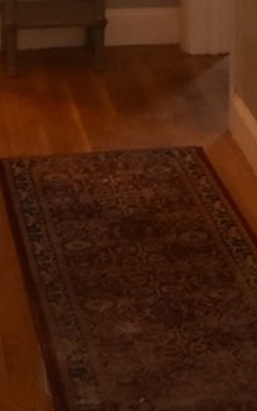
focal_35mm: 156
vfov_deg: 13.0
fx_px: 1749
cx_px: 221
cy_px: -97
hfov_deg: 8.4
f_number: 3.5
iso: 1100
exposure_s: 1/125
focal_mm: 20
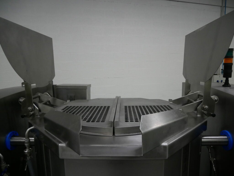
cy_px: 88
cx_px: 117
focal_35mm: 24
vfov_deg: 56.9
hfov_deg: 71.6
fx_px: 162
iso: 2000
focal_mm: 12
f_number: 3.5
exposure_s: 1/250
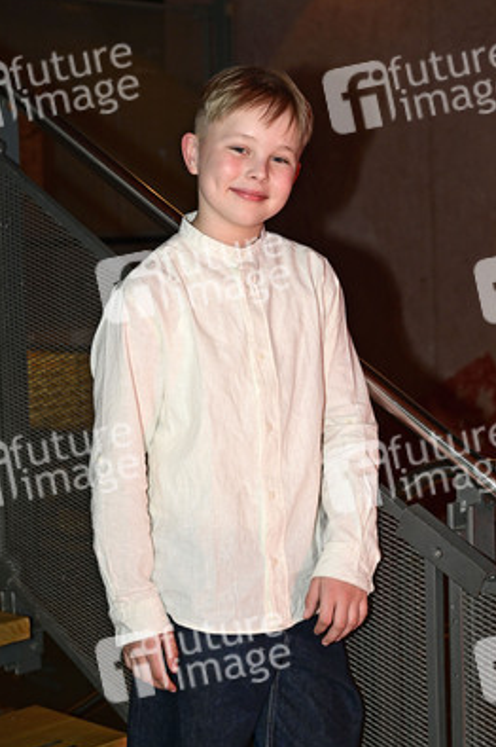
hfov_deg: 20.9
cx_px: 248
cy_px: 374
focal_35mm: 65
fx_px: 1346
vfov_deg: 31.0
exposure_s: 1/200
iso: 2500
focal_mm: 64
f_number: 4.5
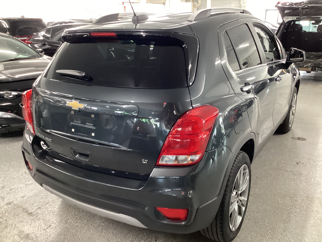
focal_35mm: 31
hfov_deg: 58.4
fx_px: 288
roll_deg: +0.4
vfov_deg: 45.4
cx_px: 161
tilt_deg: -22.0
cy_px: 121
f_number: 2.4
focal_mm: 3.3
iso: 400
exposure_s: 1/40
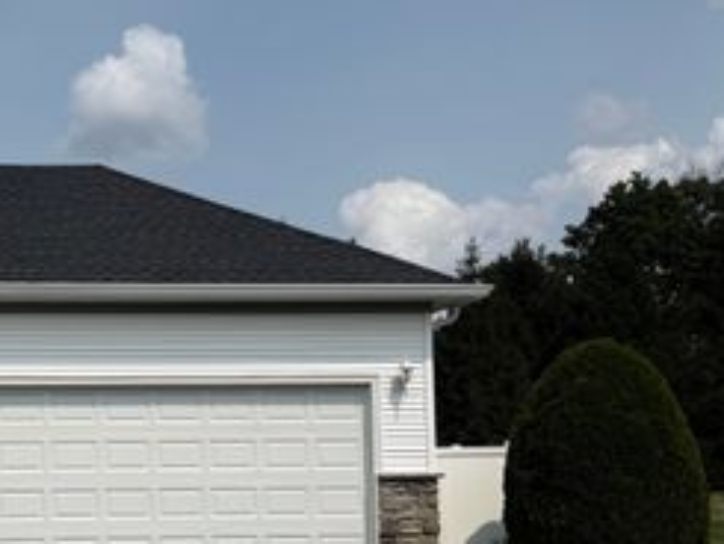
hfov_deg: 35.7
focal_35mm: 49
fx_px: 1025
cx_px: 27
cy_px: 436
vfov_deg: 29.0
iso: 80
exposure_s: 1/11905
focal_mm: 6.76
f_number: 1.78
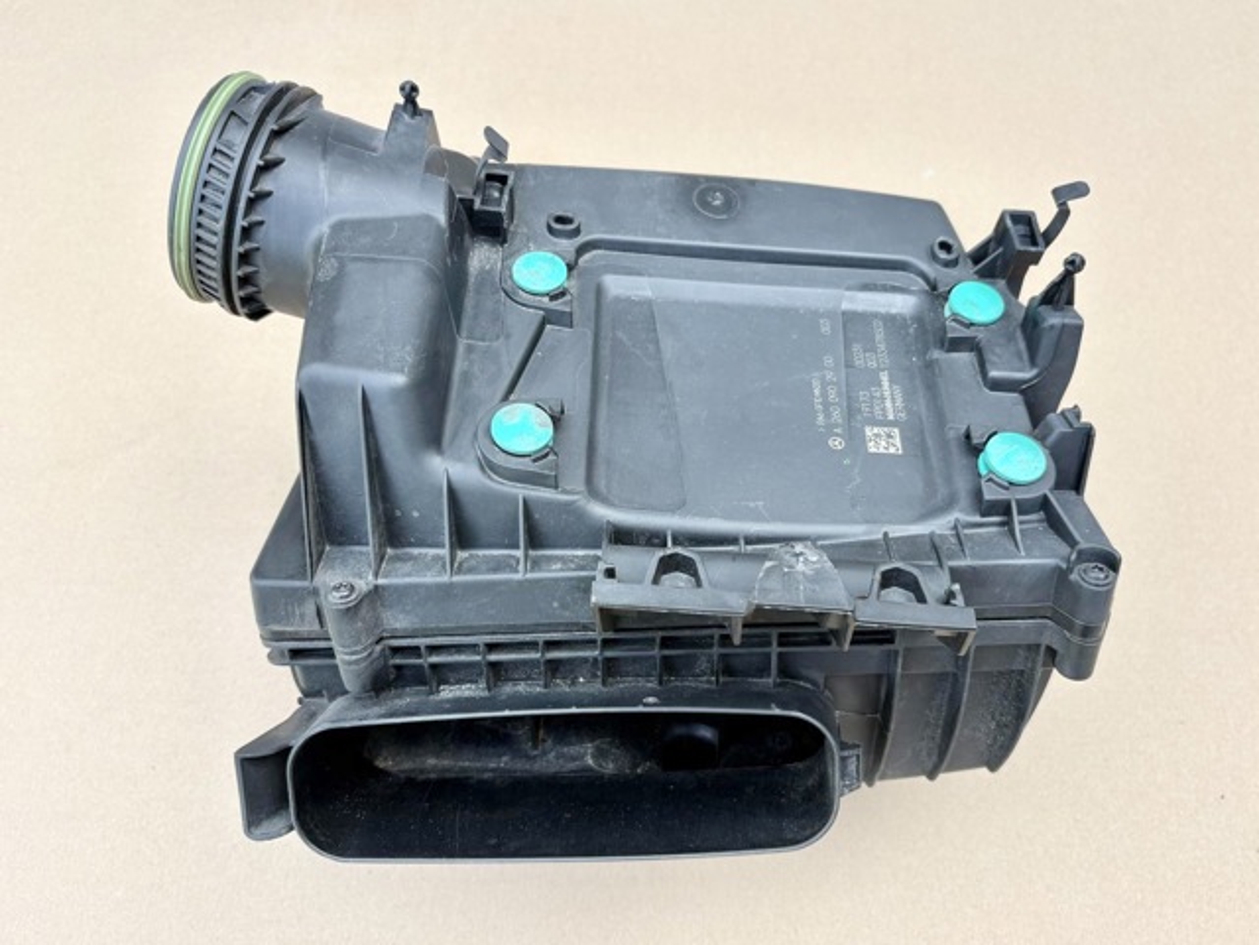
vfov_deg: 53.1
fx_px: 946
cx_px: 630
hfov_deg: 67.3
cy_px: 472
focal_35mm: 26
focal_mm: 5.96
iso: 40
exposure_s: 1/228
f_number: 1.6
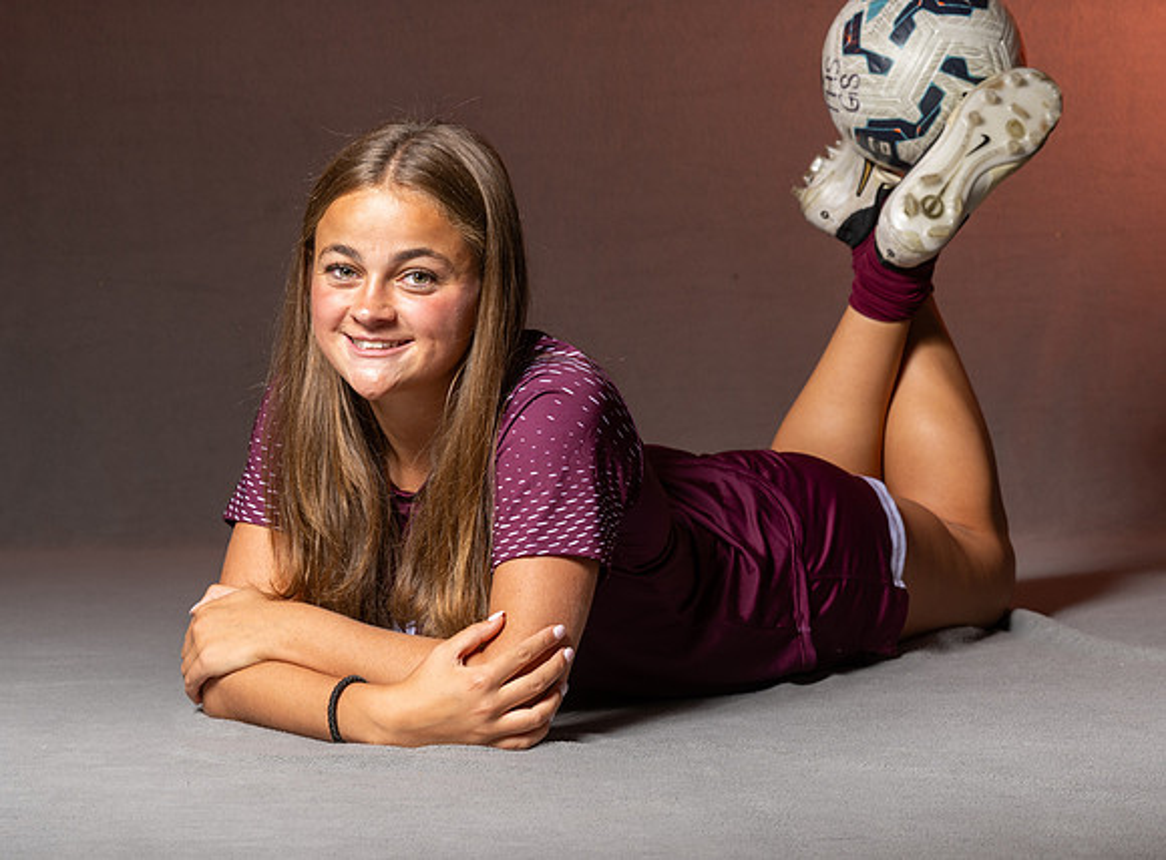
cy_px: 592
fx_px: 4743
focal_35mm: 142
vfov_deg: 10.4
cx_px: 597
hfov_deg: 14.0
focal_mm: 96
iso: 80
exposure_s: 1/200
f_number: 8
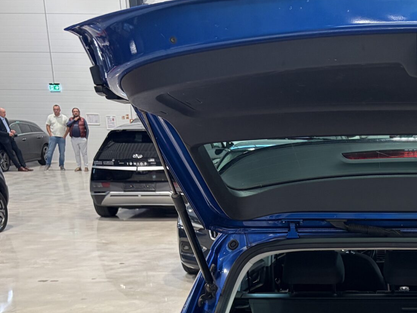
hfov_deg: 29.8
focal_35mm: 61
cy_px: 328
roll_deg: -0.2
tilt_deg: -15.6
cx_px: 404
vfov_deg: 22.9
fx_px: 735
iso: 125
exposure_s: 1/69
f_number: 1.6
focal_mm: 5.96
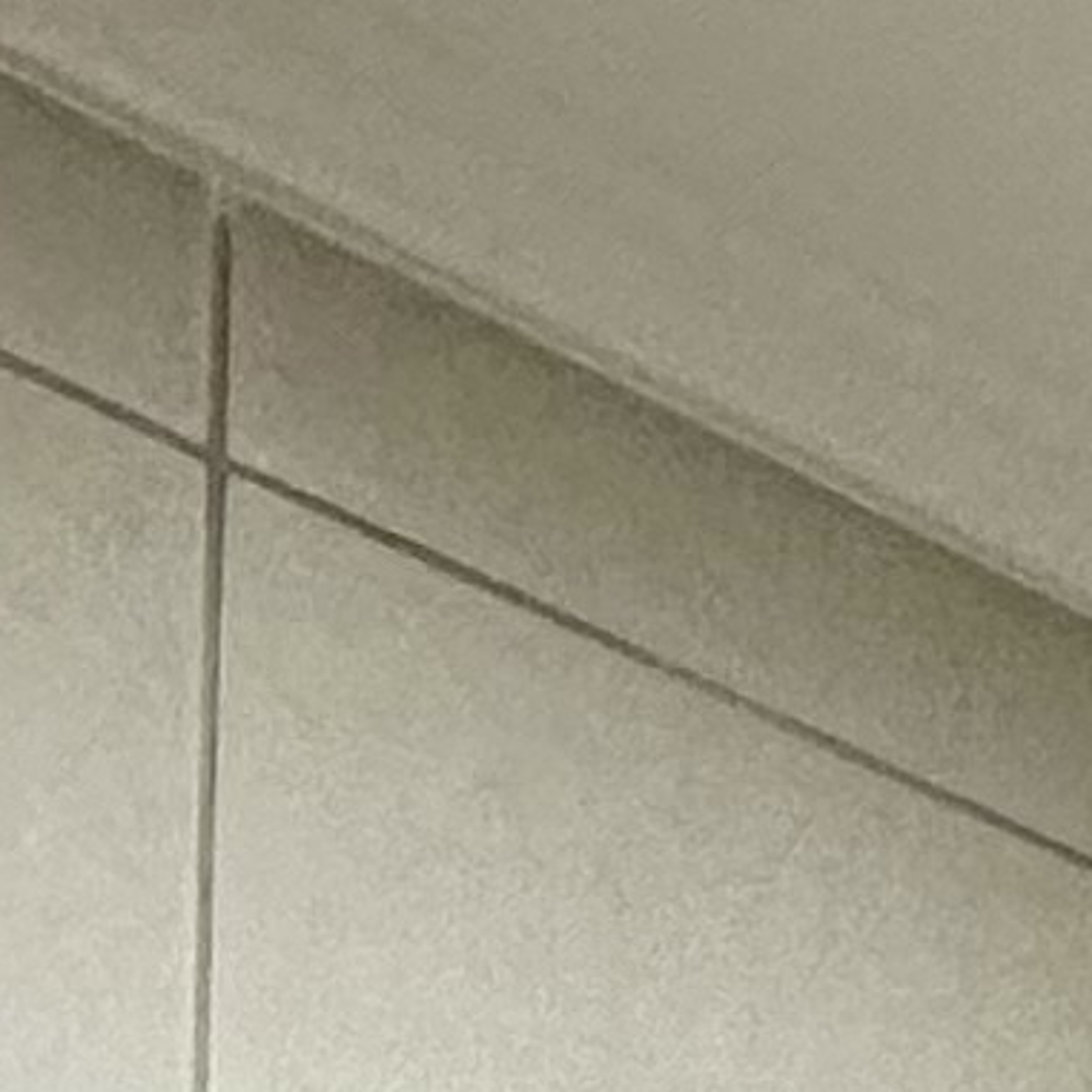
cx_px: 2559
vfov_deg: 9.8
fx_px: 4675
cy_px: 3373
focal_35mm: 131
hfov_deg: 11.3
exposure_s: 1/120
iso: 160
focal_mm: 2.22
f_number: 2.2
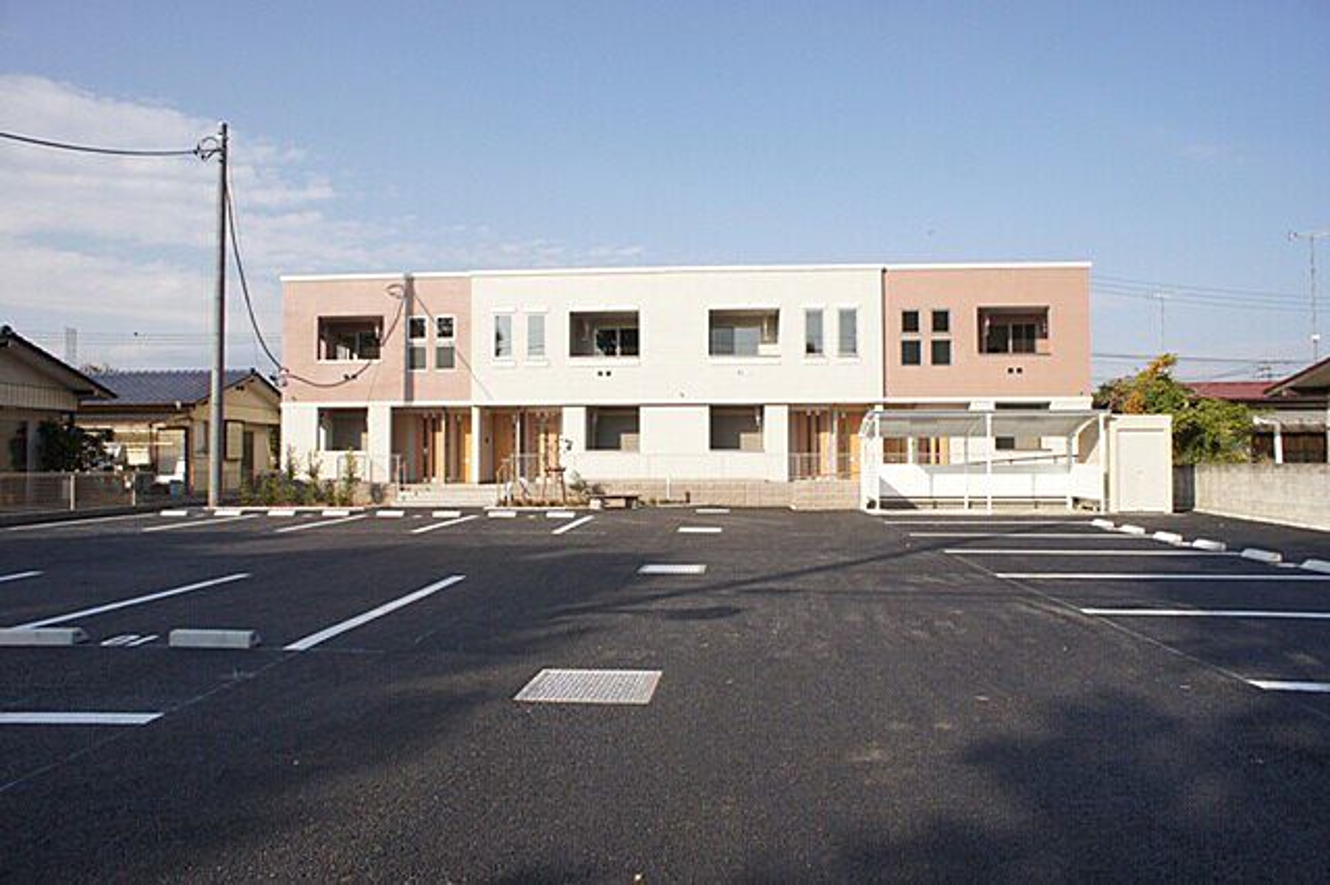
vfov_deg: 53.1
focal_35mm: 24
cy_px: 442
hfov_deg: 73.8
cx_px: 665
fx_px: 886
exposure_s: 1/500
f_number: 6.3
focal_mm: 16
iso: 200
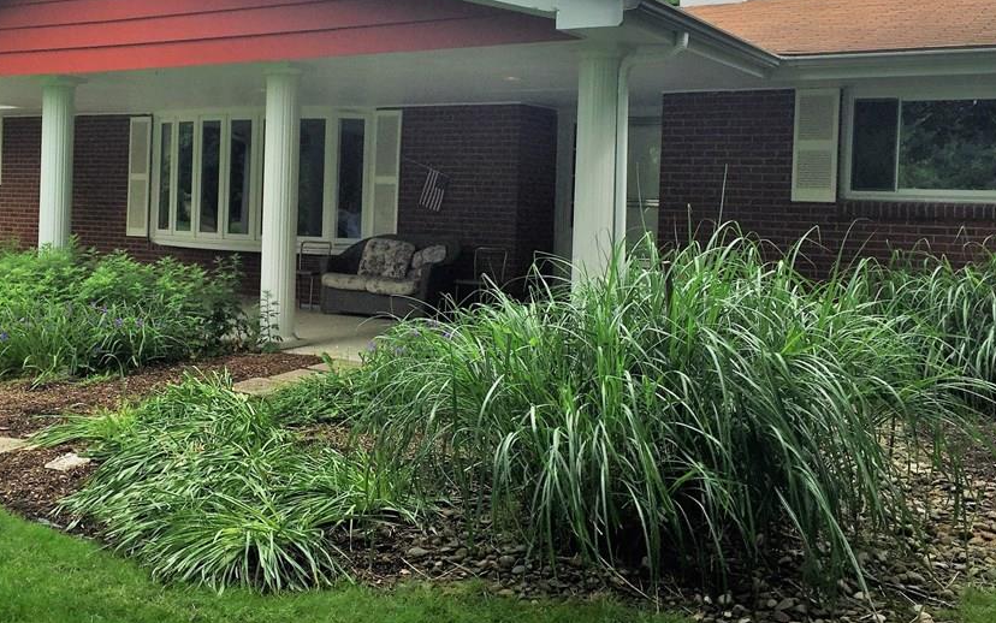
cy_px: 221
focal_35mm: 38
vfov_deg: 33.4
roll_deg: -0.2
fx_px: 1032
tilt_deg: -0.8
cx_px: 396
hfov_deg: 51.2
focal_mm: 4.15
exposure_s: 1/989
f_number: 2.2
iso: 32
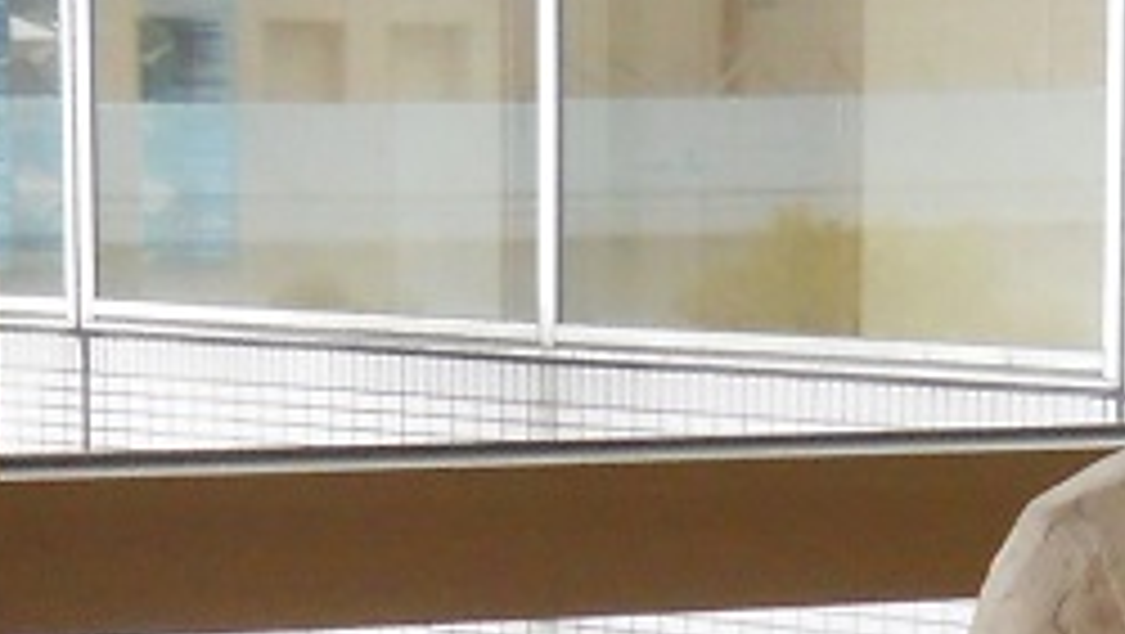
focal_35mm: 183
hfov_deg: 11.7
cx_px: 868
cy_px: 1398
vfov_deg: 6.4
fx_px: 5462
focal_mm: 6.72
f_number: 3.1
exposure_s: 1/250
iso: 320
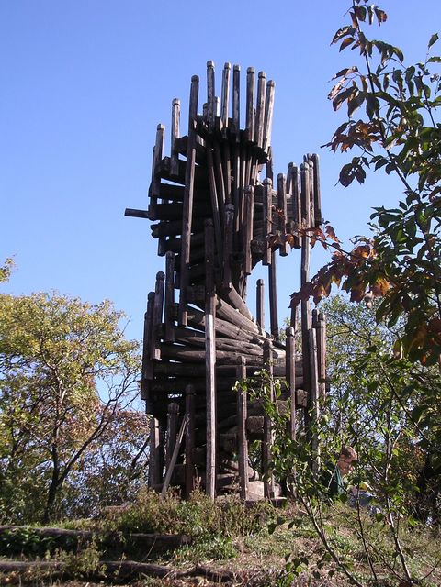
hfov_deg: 31.5
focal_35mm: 46
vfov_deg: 41.2
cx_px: 220
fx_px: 781
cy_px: 294
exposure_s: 1/386
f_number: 3
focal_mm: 7.1
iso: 100
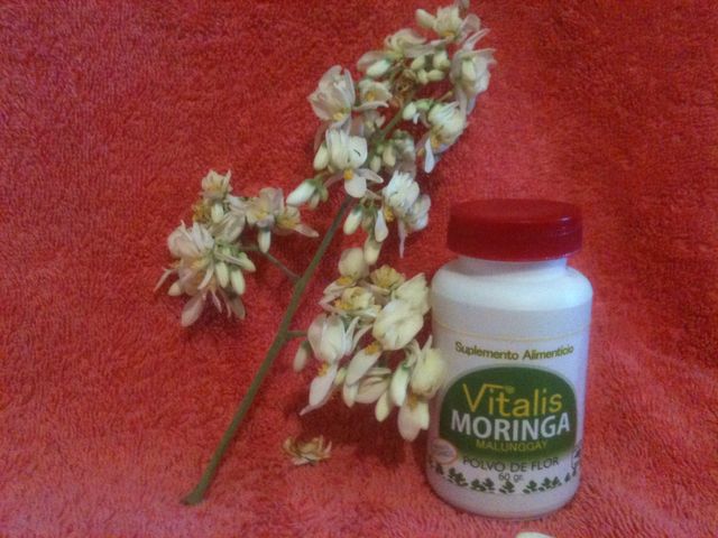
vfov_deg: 40.7
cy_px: 269
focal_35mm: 35
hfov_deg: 52.6
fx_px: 726
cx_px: 359
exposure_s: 1/17
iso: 500
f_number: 2.8
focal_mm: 3.85
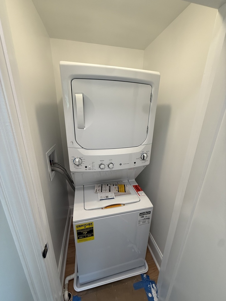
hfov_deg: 85.7
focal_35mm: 14
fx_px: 122
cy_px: 150
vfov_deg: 102.1
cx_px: 113
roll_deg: -1.4
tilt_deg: -18.0
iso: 100
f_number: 2.2
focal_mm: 2.22
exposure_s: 1/120
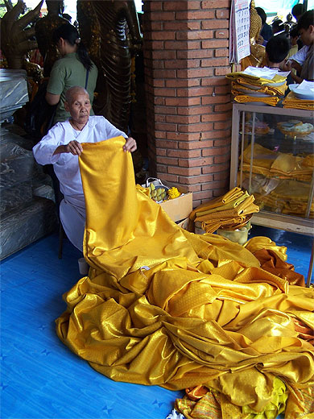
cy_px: 210
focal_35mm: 38
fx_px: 460
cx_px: 157
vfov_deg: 49.0
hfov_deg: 37.7
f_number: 2.8
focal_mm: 6.3
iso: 80
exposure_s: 1/180
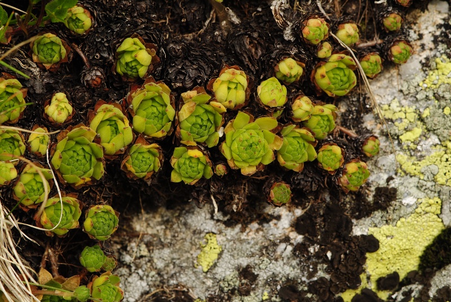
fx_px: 1600
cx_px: 226
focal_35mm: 128
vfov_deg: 10.8
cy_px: 151
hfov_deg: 16.0
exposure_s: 1/125
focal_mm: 85
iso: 200
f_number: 9
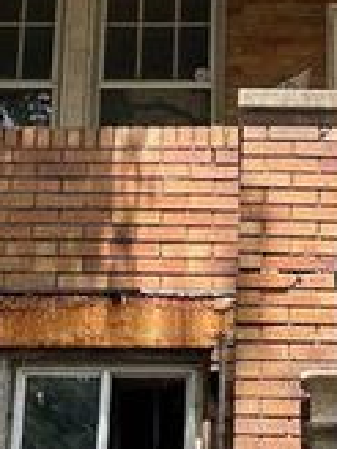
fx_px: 1376
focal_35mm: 106
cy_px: 133
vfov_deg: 18.5
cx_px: 216
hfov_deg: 13.9
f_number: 1.5
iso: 50
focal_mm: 5.7
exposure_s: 1/1079
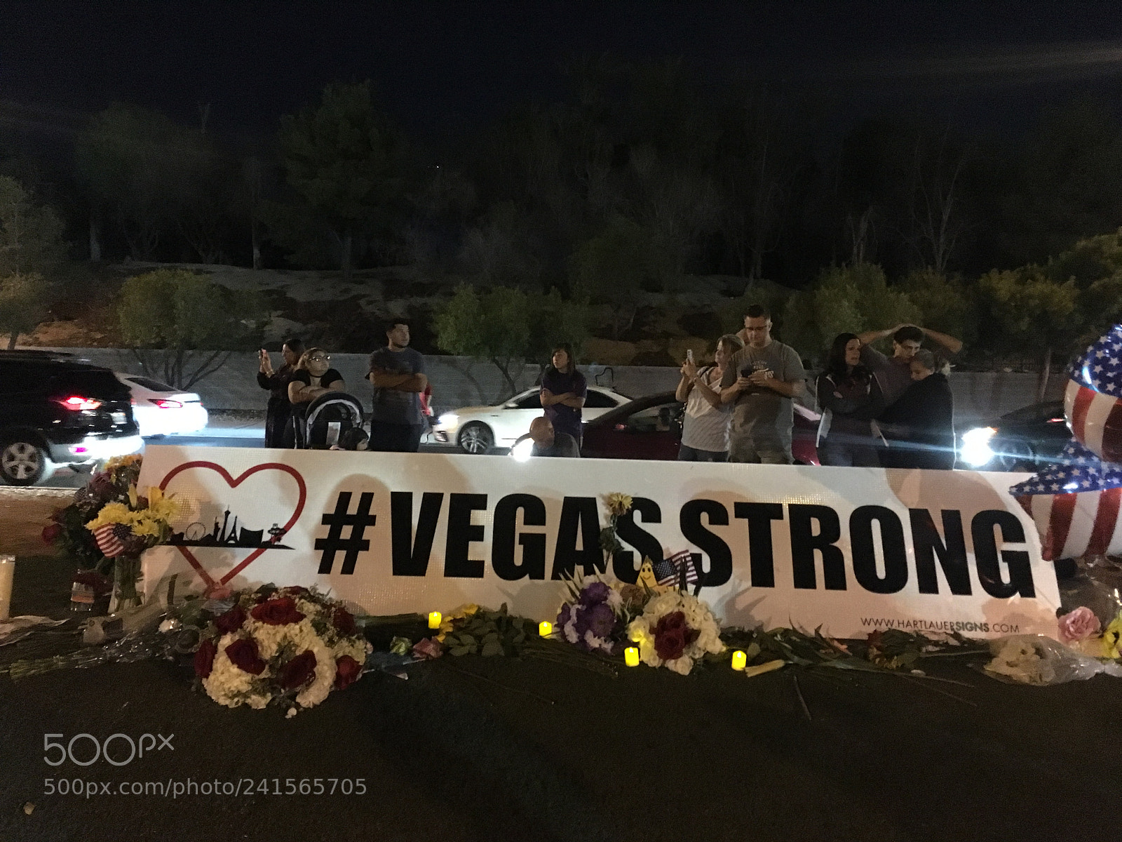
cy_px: 421
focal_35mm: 29
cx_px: 561
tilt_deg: -4.5
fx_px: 940
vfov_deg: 48.2
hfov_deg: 61.7
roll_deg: -0.8
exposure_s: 1/15
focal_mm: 4.15
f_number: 2.2
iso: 1000
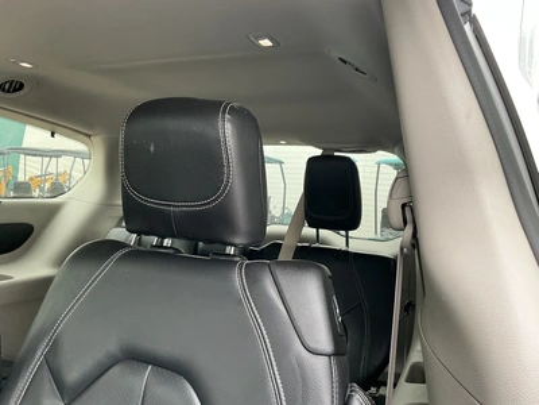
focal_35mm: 28
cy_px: 202
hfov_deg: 63.4
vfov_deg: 49.7
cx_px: 270
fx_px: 436
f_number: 1.8
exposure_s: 1/121
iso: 64
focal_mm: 3
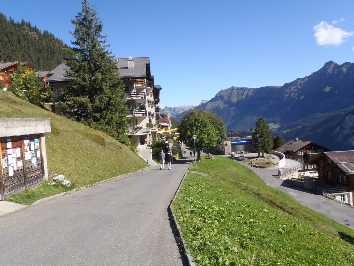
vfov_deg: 49.7
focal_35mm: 28
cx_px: 177
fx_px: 286
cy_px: 133
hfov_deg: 63.4
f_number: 4.5
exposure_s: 1/400
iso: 80
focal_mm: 5
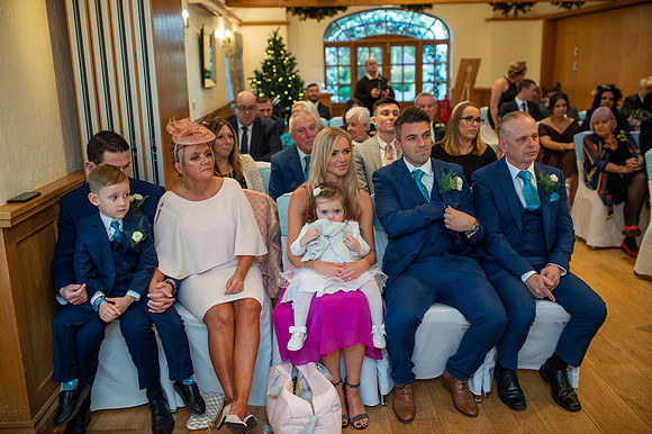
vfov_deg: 37.8
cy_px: 217
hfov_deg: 54.5
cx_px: 326
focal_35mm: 35
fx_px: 634
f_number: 2.5
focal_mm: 35
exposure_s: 1/125
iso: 250
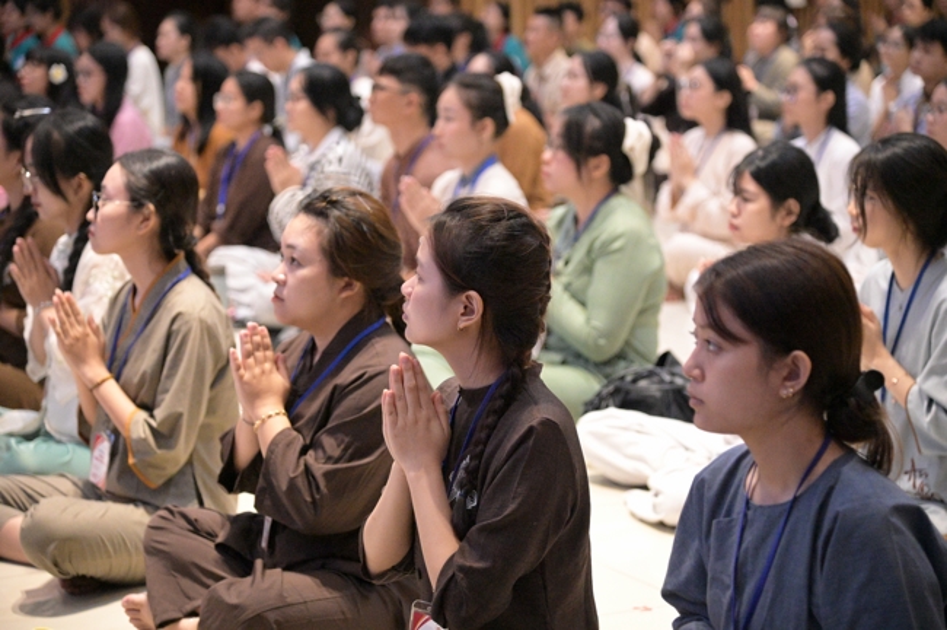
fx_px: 2575
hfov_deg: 20.8
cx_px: 474
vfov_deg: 13.9
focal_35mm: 98
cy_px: 315
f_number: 4
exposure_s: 1/640
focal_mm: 98
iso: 20000
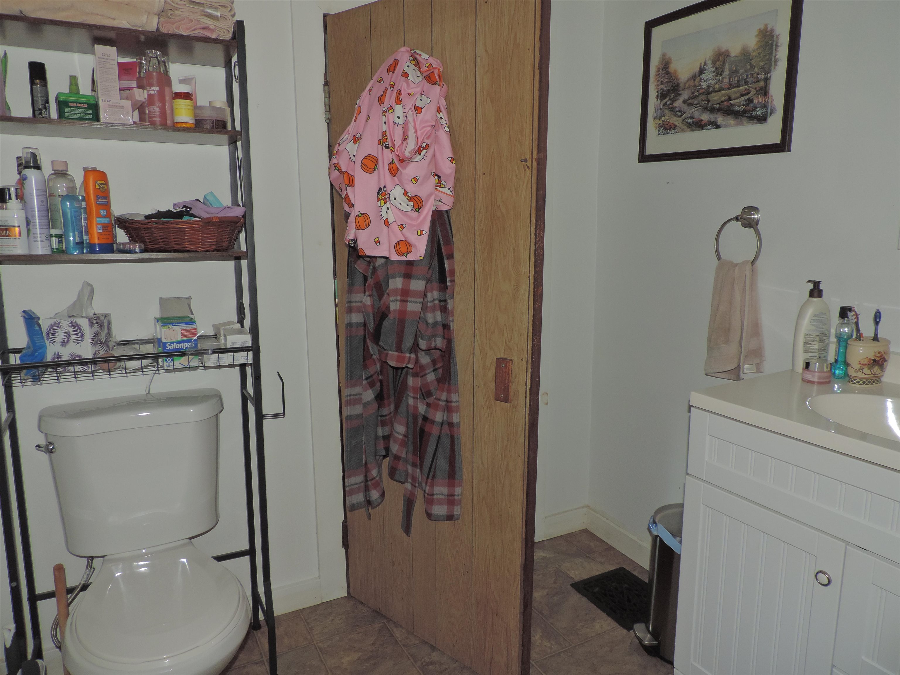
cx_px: 450
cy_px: 338
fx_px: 624
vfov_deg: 56.8
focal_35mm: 24
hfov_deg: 71.6
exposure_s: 1/30
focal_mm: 4.3
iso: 200
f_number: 3
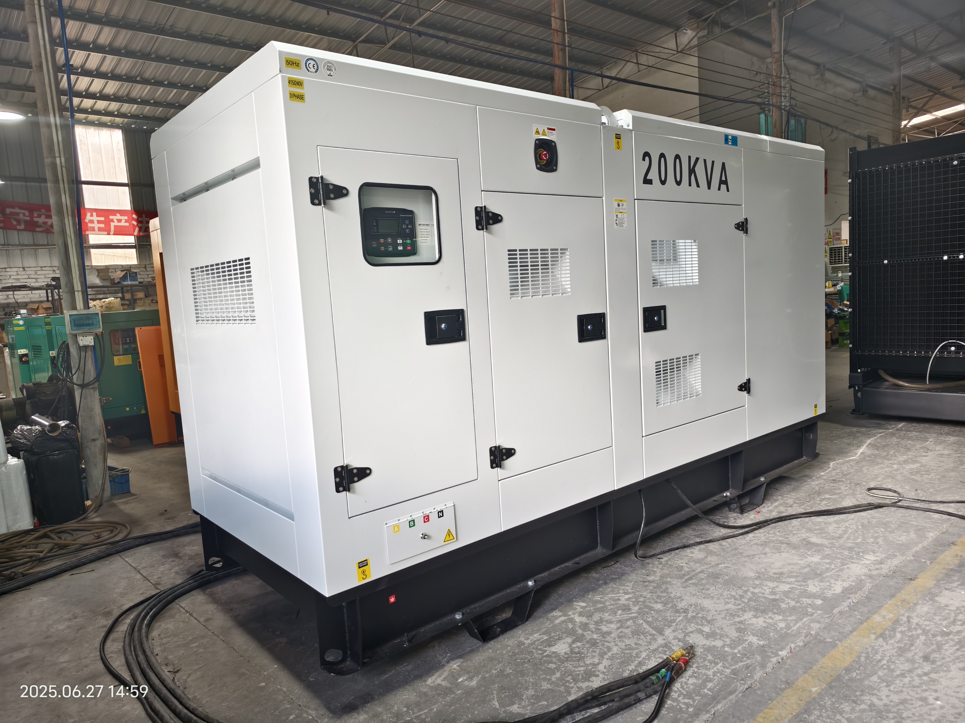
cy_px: 362
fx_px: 641
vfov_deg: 58.9
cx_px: 482
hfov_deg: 73.9
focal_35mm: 23
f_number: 1.57
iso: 482
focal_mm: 5.6
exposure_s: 1/100
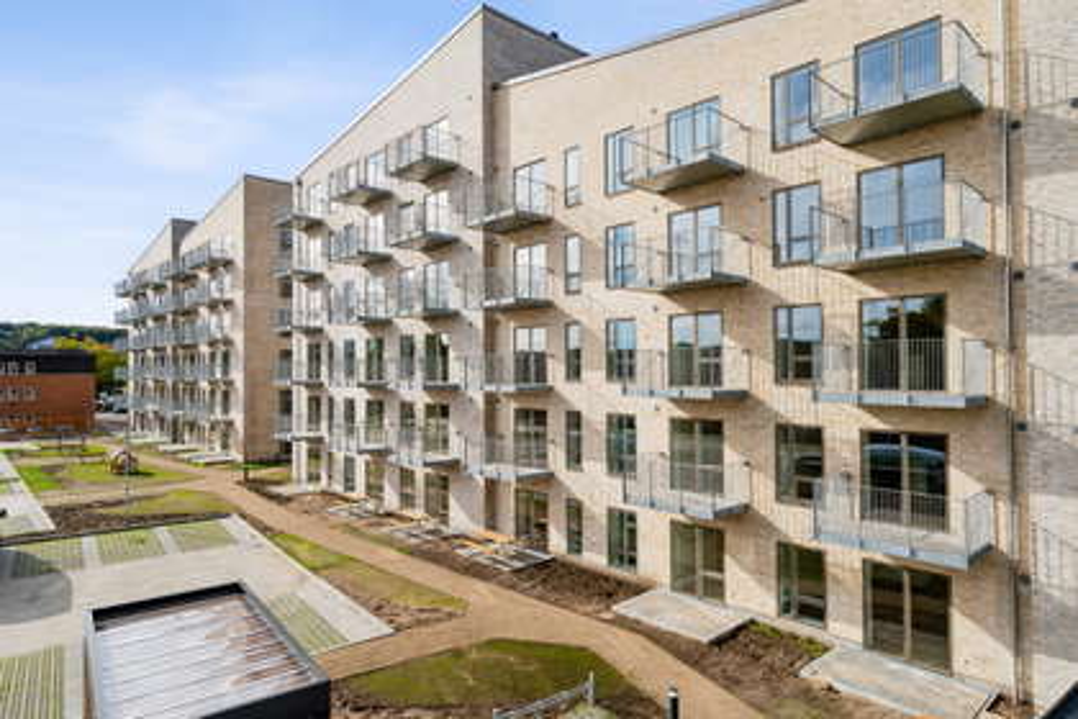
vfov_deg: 58.3
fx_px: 644
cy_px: 360
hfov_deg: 79.9
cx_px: 539
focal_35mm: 22
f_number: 8
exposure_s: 1/400
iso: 200
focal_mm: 21.5
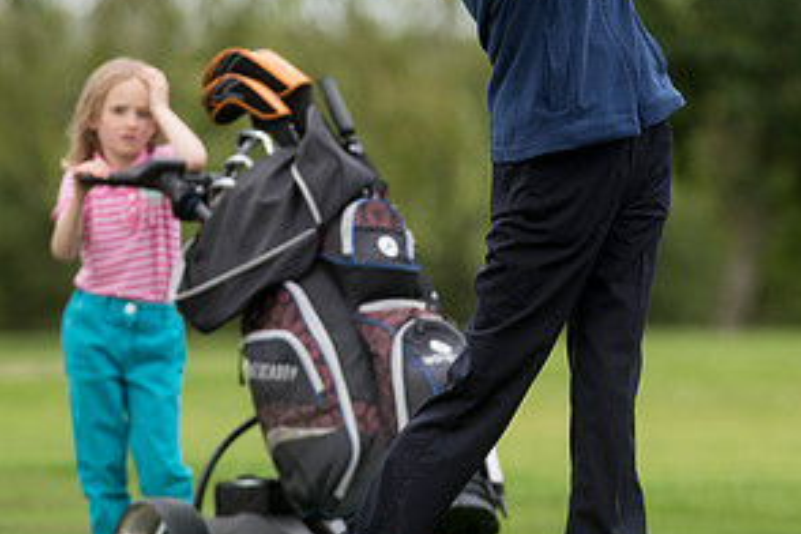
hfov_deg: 3.5
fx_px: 13171
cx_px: 395
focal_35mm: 592
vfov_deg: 2.3
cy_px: 181
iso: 800
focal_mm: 300
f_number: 5.6
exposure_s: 1/2000
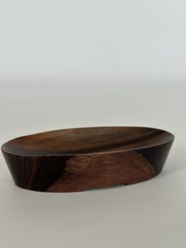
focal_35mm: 48
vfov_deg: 39.7
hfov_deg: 30.3
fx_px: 344
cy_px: 124
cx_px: 93
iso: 64
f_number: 1.78
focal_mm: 6.86
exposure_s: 1/393
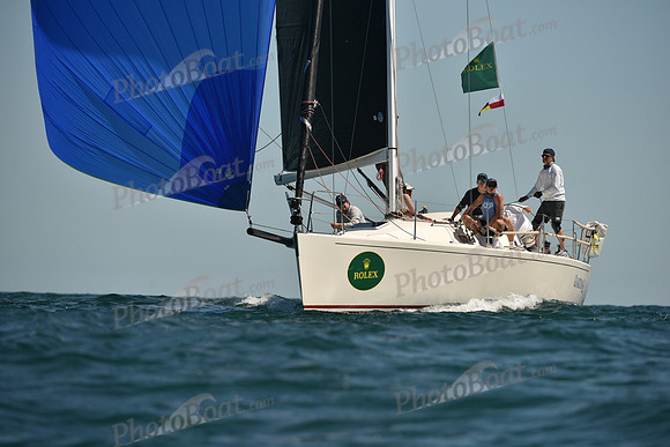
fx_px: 6143
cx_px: 335
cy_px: 224
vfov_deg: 4.2
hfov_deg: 6.2
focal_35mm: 330
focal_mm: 330
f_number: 5.6
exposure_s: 1/2500
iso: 250
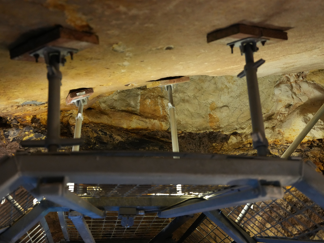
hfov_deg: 48.9
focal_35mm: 38
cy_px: 122
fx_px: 356
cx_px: 144
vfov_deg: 37.7
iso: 4000
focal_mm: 35
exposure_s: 1/40
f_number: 2.8
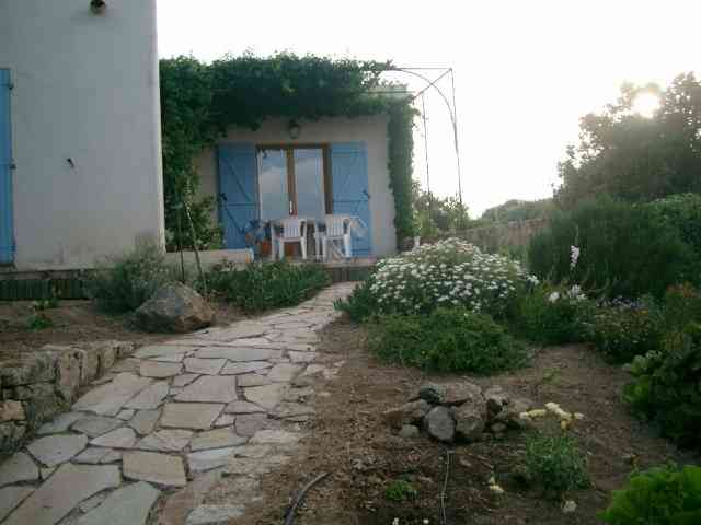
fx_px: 749
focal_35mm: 37
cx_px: 350
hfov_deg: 50.1
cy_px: 262
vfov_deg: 38.7
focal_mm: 7.6
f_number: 2.6
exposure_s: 1/640
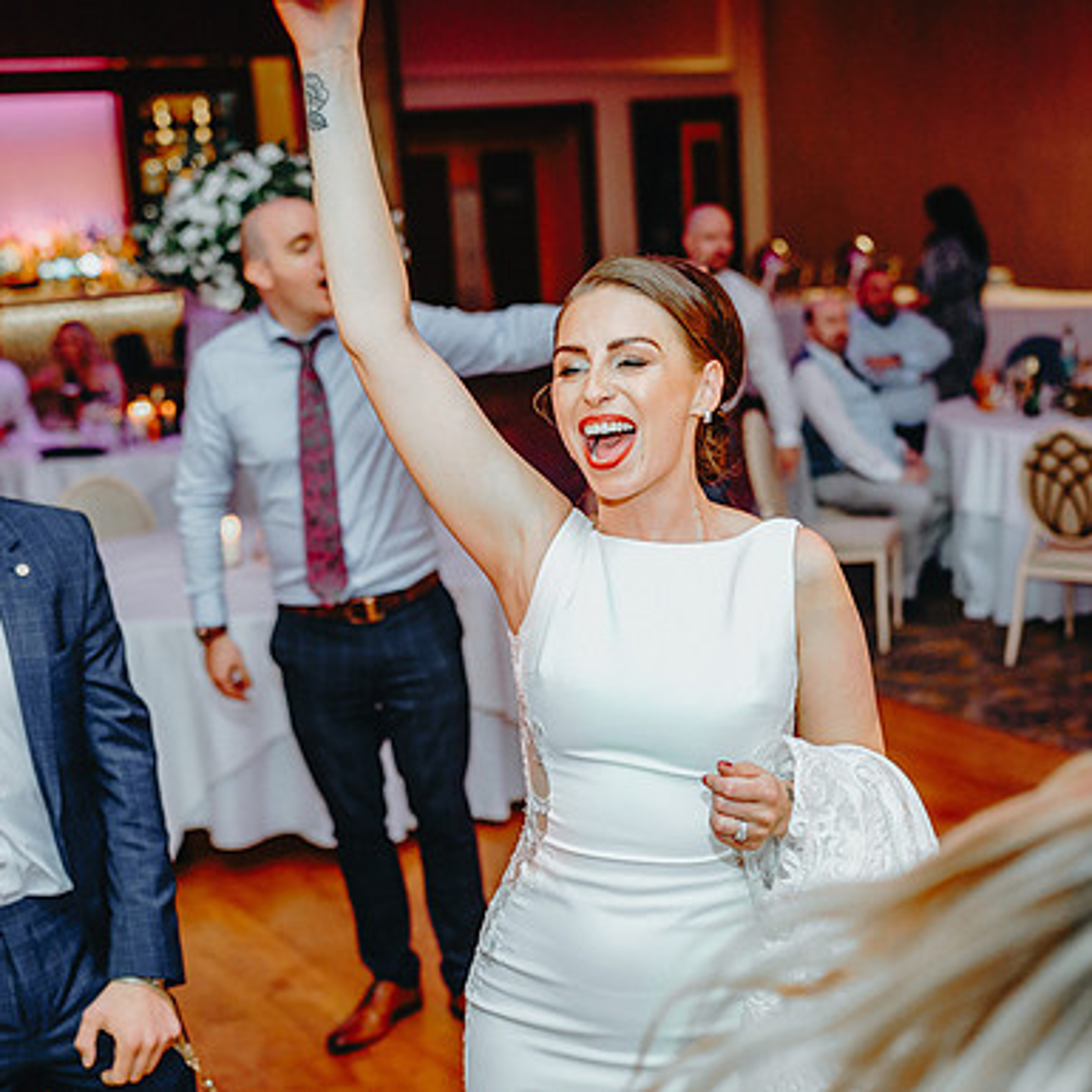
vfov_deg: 31.0
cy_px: 670
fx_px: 1963
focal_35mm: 55
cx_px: 589
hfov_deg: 31.1
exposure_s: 1/250
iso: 1250
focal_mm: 35
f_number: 2
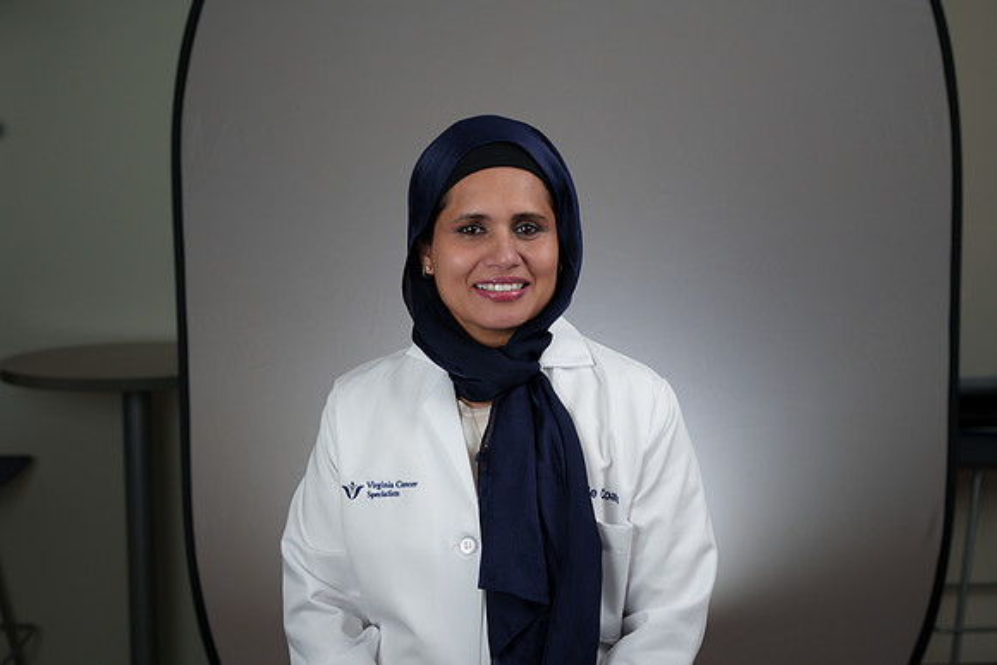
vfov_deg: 27.0
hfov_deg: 39.6
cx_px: 498
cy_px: 332
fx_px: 1385
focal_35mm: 50
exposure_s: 1/250
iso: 400
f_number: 4
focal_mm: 50
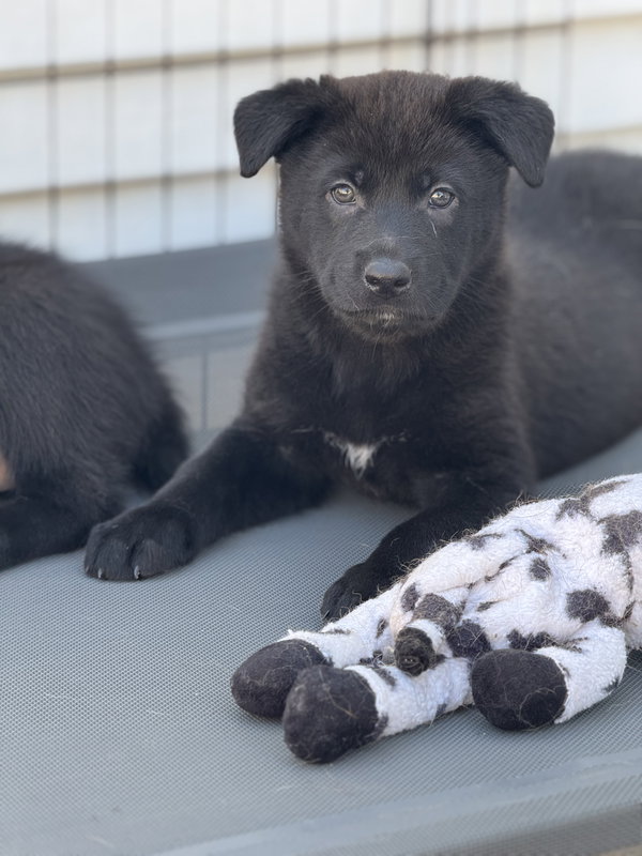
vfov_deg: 16.4
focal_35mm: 120
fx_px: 2967
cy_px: 428
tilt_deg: -20.2
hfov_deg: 12.3
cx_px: 321
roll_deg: -2.3
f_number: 2.8
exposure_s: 1/99
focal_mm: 15.66
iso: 64
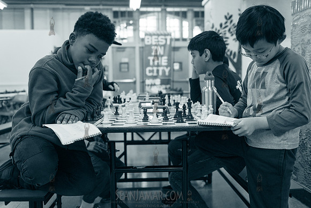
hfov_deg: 50.7
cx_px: 156
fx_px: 328
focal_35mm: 38
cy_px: 104
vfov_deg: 35.1
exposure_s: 1/320
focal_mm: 38
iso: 4000
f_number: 3.2
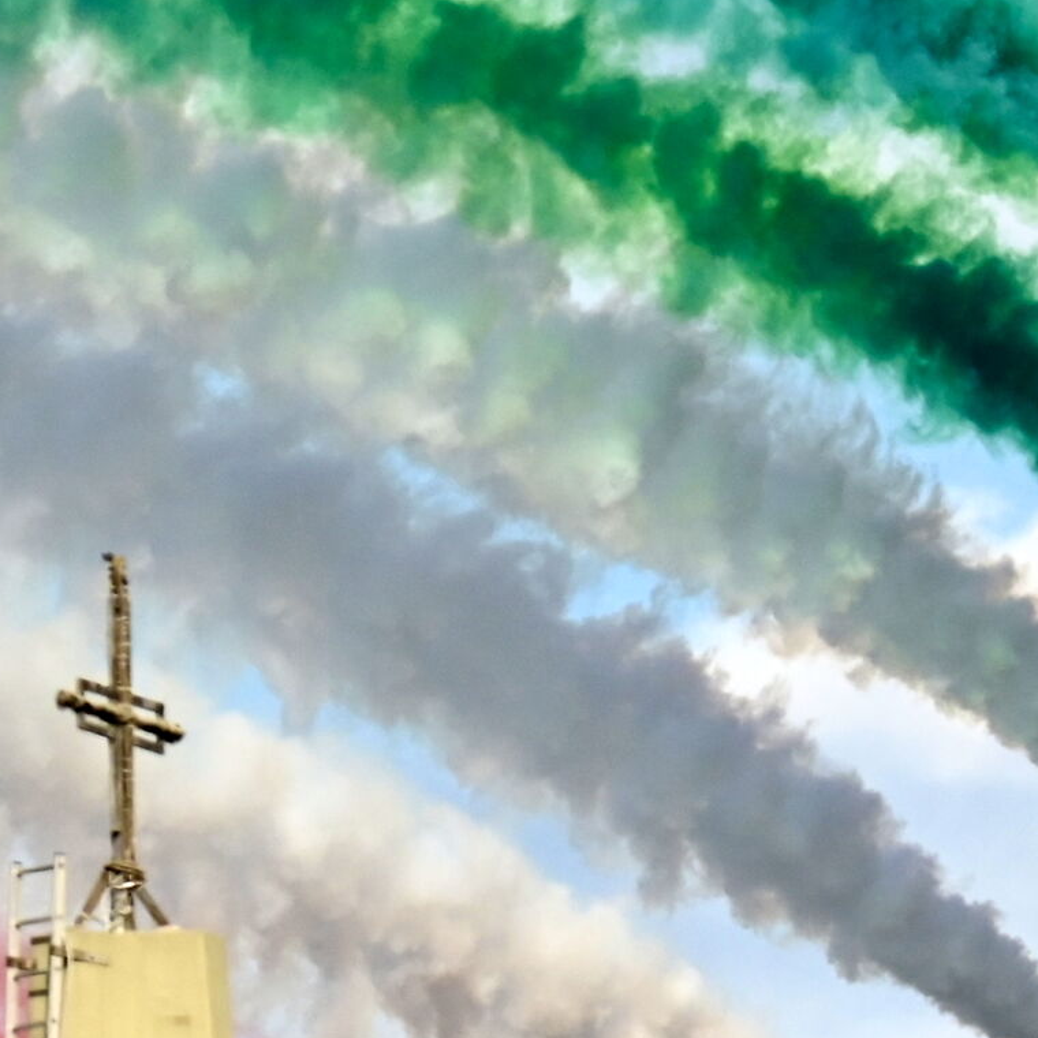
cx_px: 896
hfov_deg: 1.7
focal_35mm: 1006
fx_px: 34129
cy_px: 1293
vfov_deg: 1.7
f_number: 11
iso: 640
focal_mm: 250
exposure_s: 1/400
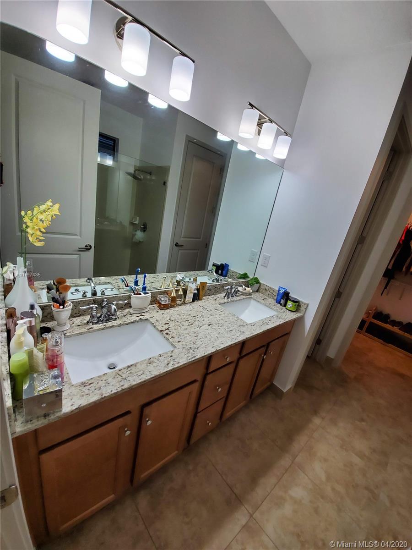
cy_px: 275
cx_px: 206
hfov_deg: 89.9
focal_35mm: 13
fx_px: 206
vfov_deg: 106.2
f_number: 2.2
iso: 80
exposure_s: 1/59
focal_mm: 1.8
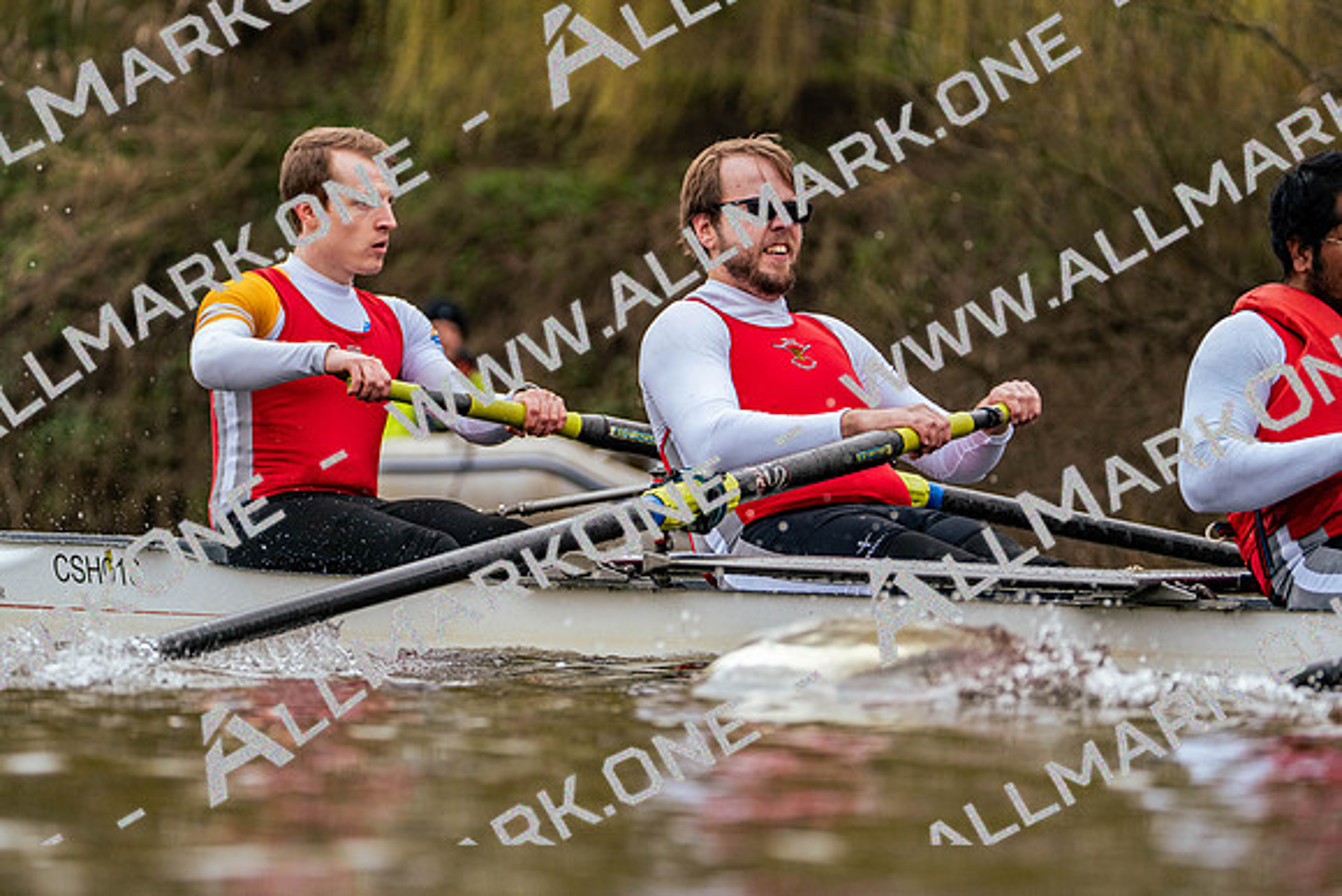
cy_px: 448
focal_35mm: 289
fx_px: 10775
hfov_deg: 7.1
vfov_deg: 4.8
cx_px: 671
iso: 1600
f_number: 6.3
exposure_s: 1/2000
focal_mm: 289
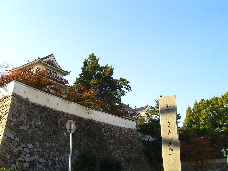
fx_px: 250
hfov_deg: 49.0
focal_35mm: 38
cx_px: 114
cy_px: 86
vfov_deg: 37.7
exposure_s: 1/200
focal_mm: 7.9
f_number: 4
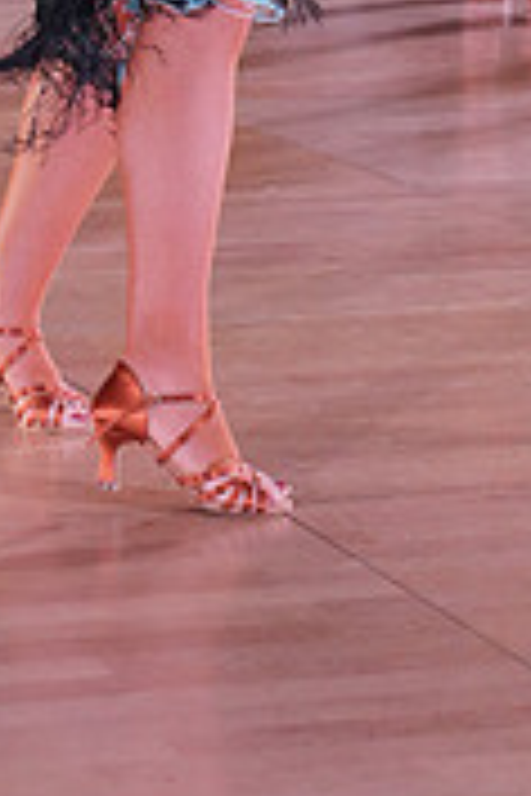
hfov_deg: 7.4
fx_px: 4049
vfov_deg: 10.9
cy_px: -360
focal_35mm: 183
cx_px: -200
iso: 2500
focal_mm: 56
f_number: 4
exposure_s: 1/400
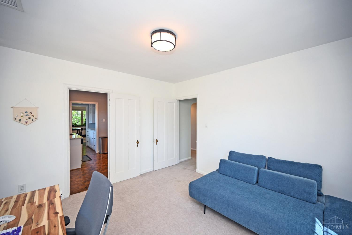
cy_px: 118
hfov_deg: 104.3
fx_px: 137
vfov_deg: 81.2
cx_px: 176
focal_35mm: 14
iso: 320
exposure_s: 1/60
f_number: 4
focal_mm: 14
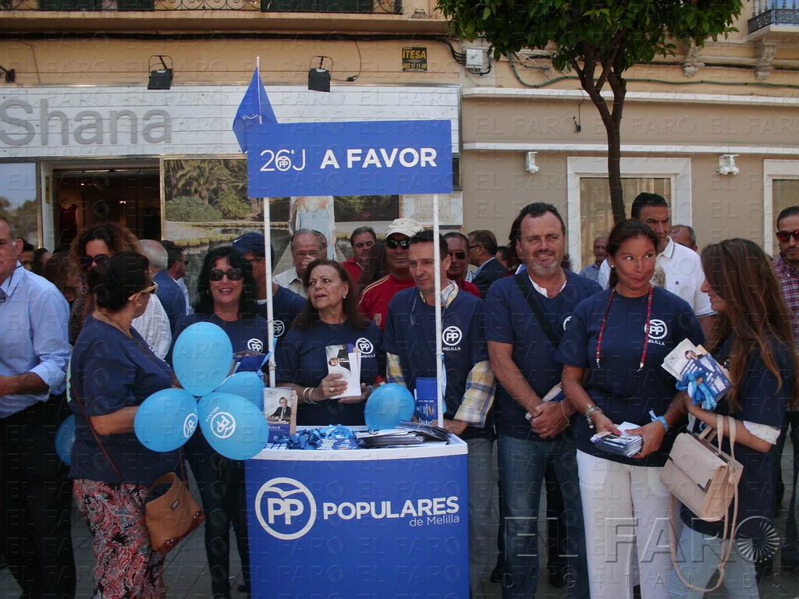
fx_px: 831
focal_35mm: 36
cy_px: 300
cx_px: 400
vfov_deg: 39.7
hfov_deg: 51.4
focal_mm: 6.3
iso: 100
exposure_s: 1/100
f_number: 7.3
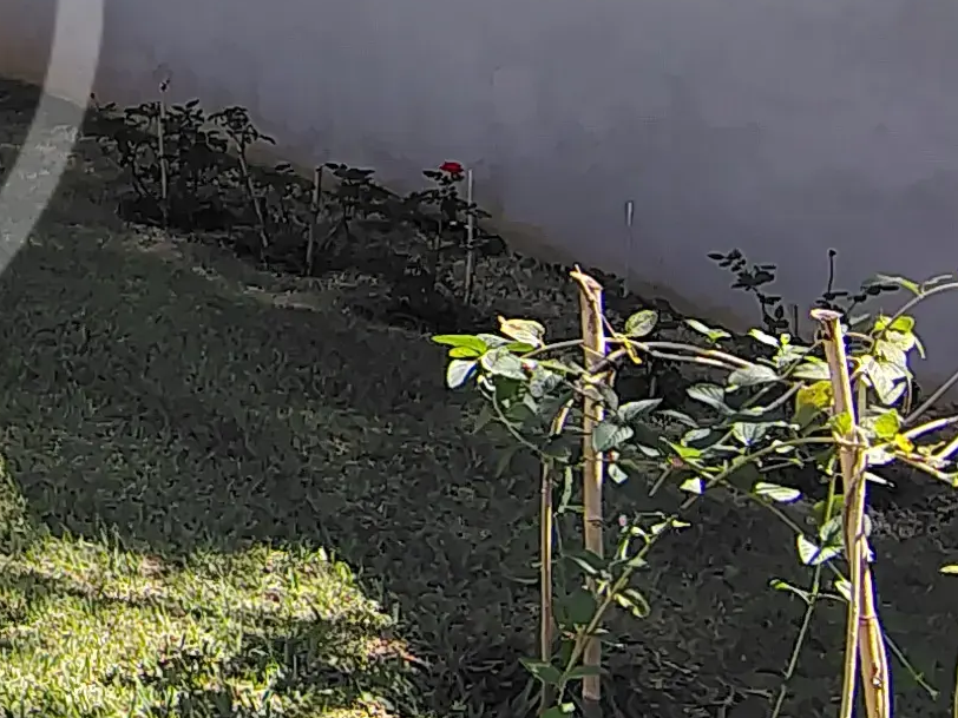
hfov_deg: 21.0
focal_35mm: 82
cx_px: -376
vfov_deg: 17.5
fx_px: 2269
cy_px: -26
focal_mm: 2.13
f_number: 2.2
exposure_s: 1/460
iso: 100
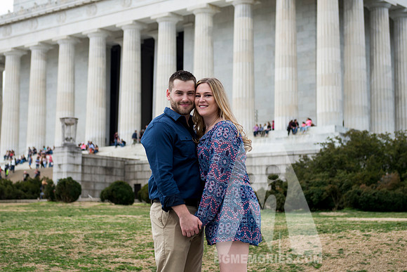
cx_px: 209
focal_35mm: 74
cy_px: 125
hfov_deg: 27.5
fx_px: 831
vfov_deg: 18.6
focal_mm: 48
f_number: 3.2
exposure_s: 1/1250
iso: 160
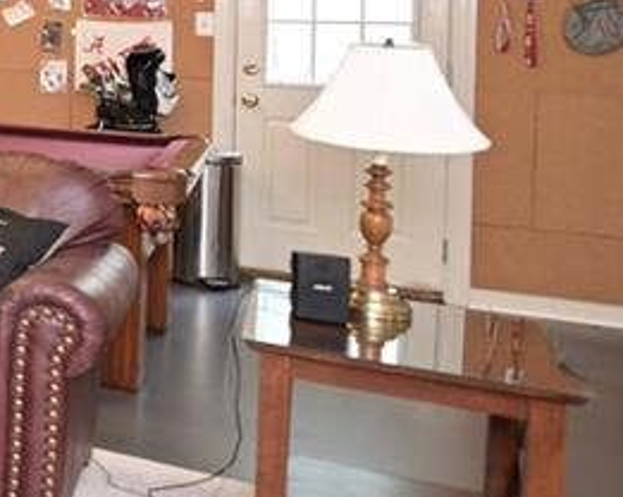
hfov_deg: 20.2
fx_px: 1086
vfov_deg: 24.8
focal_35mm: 59
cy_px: 29
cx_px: -561
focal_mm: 16
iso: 800
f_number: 2.8
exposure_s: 1/60
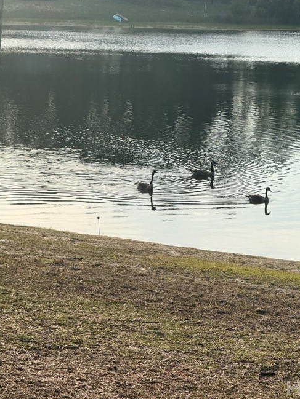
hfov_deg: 10.4
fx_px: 1640
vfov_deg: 13.9
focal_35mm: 142
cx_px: 173
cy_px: 189
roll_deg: -2.0
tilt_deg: -5.6
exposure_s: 1/1248
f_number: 2.8
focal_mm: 15.66
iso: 50
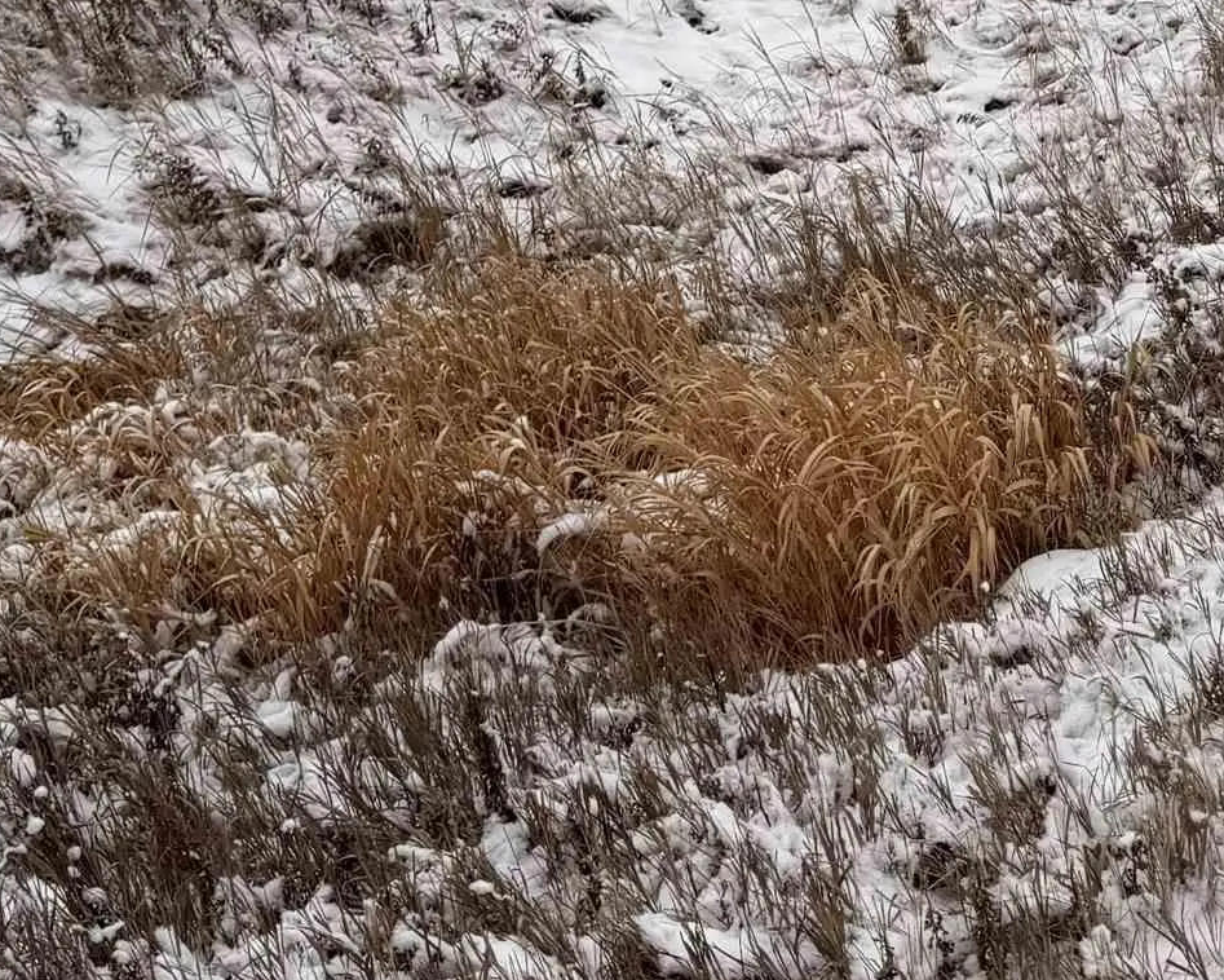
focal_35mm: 76
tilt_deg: -10.5
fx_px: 2754
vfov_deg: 18.8
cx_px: 915
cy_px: -269
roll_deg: +4.3
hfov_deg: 24.8
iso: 80
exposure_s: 1/563
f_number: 1.78
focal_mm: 6.76
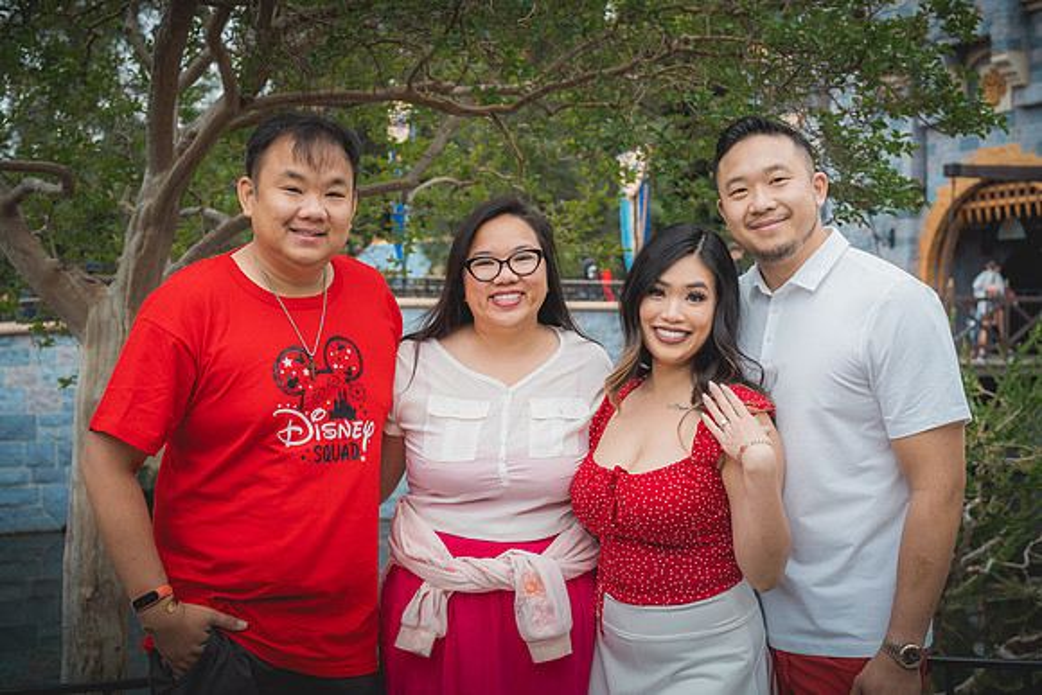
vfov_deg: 27.0
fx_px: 1447
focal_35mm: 50
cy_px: 348
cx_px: 521
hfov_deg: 39.6
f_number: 4.5
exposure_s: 1/160
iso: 250
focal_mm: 50
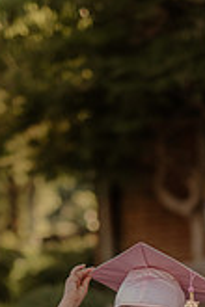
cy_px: 398
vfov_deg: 14.5
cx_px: 180
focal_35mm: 136
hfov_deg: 10.0
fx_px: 1162
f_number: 2
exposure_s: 1/250
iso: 80
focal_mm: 50
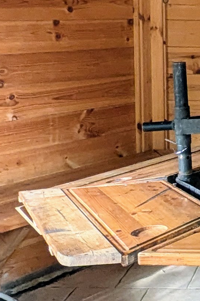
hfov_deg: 14.8
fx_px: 692
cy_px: 89
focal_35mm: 83
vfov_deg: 24.3
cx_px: 335
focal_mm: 1.83
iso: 162
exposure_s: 1/25
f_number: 2.2
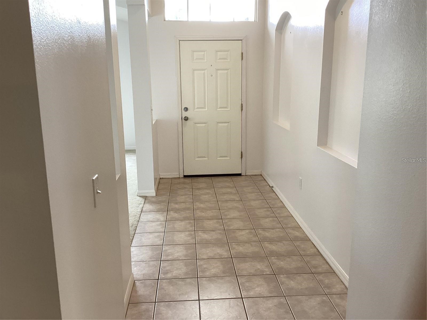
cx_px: 214
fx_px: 382
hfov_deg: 58.4
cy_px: 160
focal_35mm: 31
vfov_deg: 45.4
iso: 80
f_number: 2.4
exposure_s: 1/60
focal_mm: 3.3
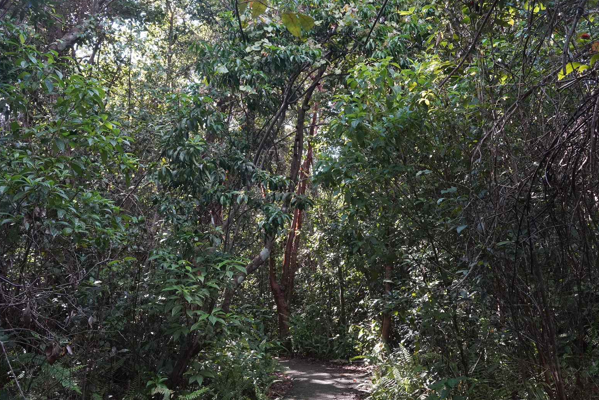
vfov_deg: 36.9
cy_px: 209
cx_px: 343
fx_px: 599
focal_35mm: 36
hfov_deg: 52.9
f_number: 14
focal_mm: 28
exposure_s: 1/100
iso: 1600
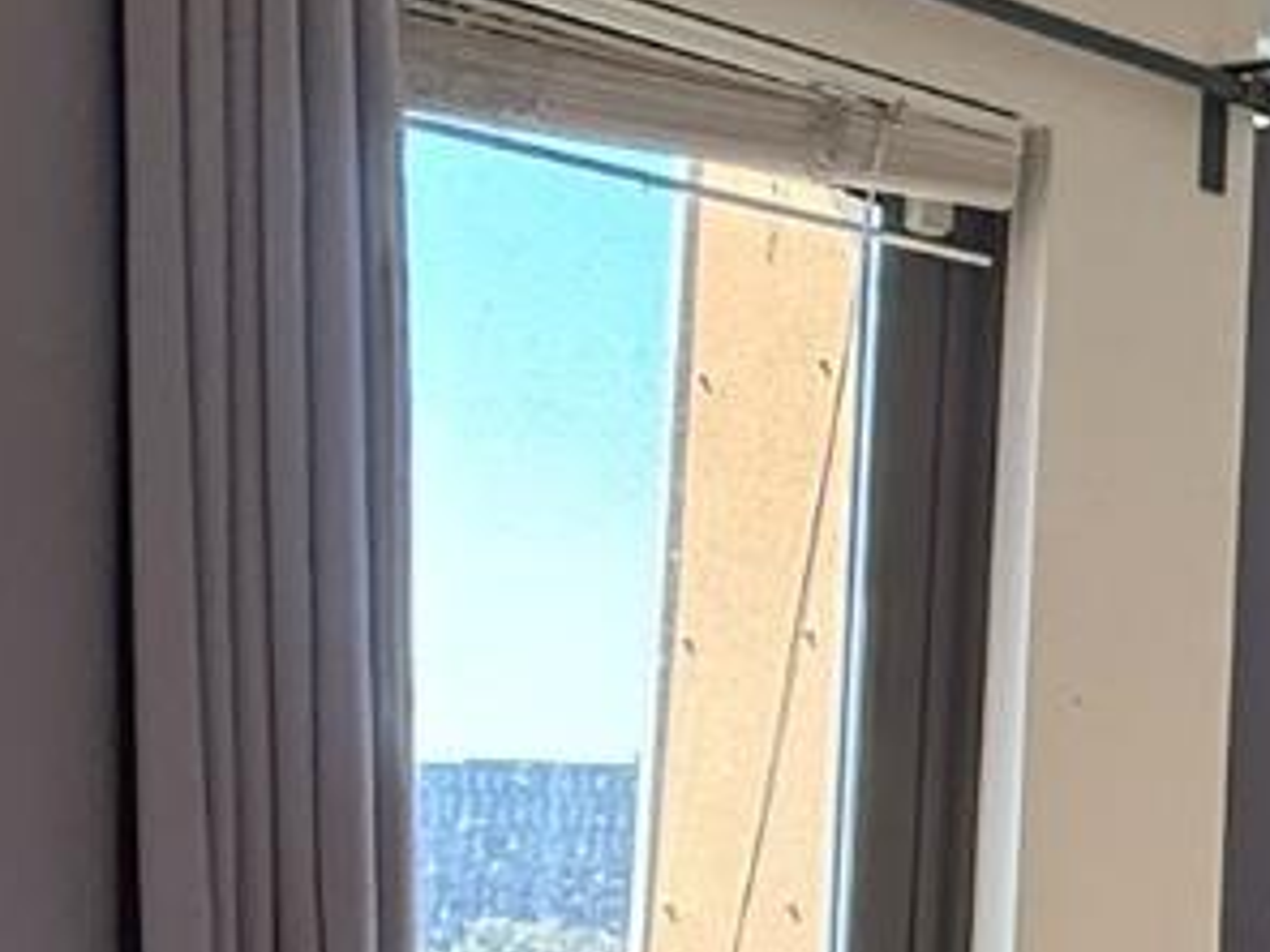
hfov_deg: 17.1
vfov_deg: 20.3
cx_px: 2720
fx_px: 2605
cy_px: 860
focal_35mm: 71
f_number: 2.2
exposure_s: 1/99
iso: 200
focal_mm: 2.22
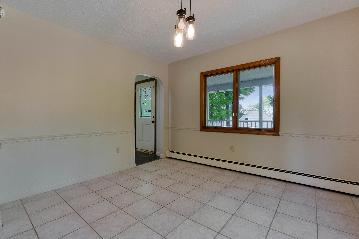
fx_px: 160
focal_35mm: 16
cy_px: 120
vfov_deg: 73.8
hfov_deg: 96.7
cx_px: 180
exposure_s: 1/250
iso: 800
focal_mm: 16
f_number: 8
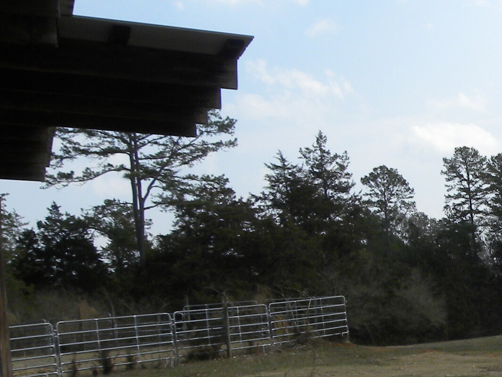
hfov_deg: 22.3
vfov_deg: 19.6
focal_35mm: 75
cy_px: 234
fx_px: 1088
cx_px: 713
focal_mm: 4.6
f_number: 5.6
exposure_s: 1/315
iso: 64
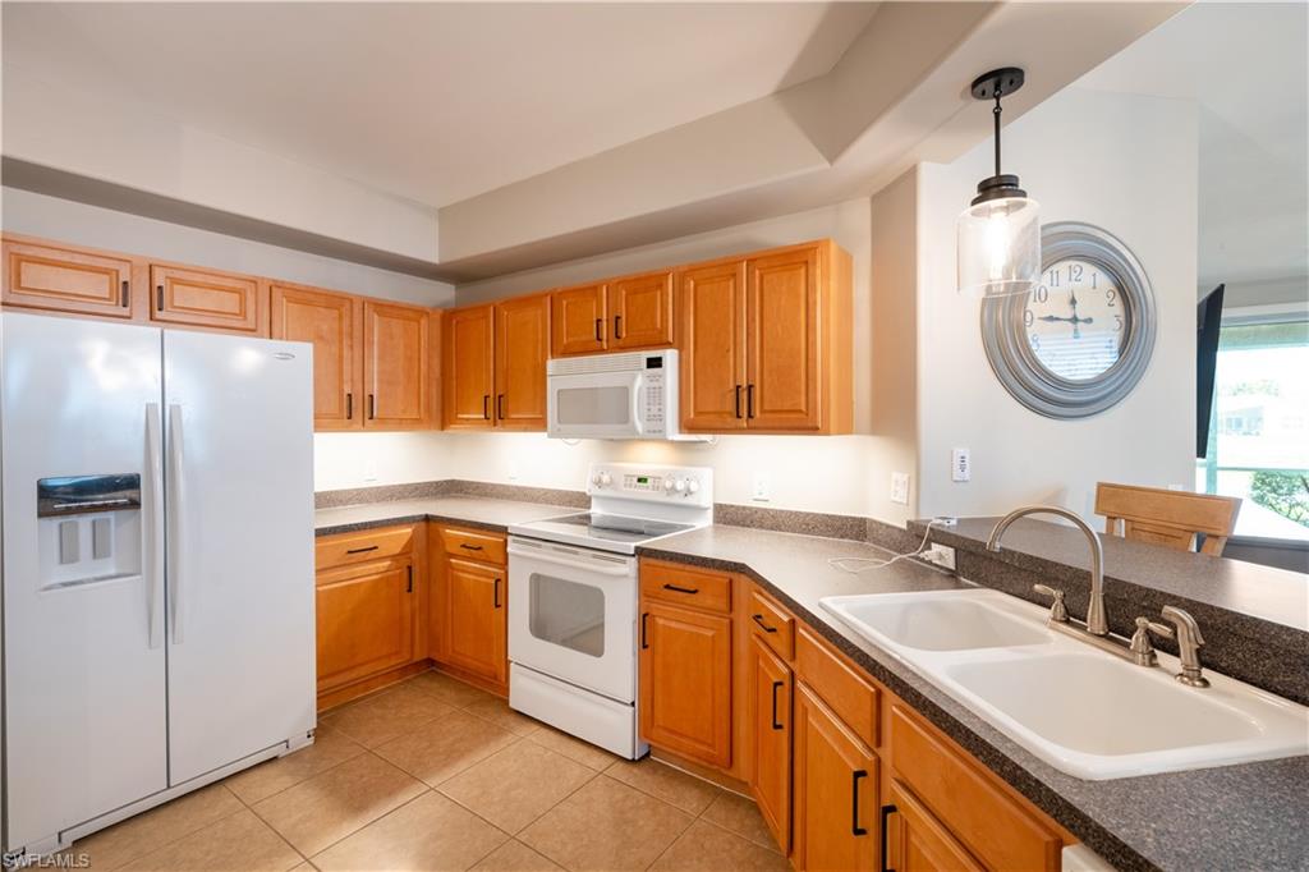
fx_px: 582
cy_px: 436
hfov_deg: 96.8
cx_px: 654
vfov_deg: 73.7
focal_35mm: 16
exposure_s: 1/100
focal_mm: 16
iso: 400
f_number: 8
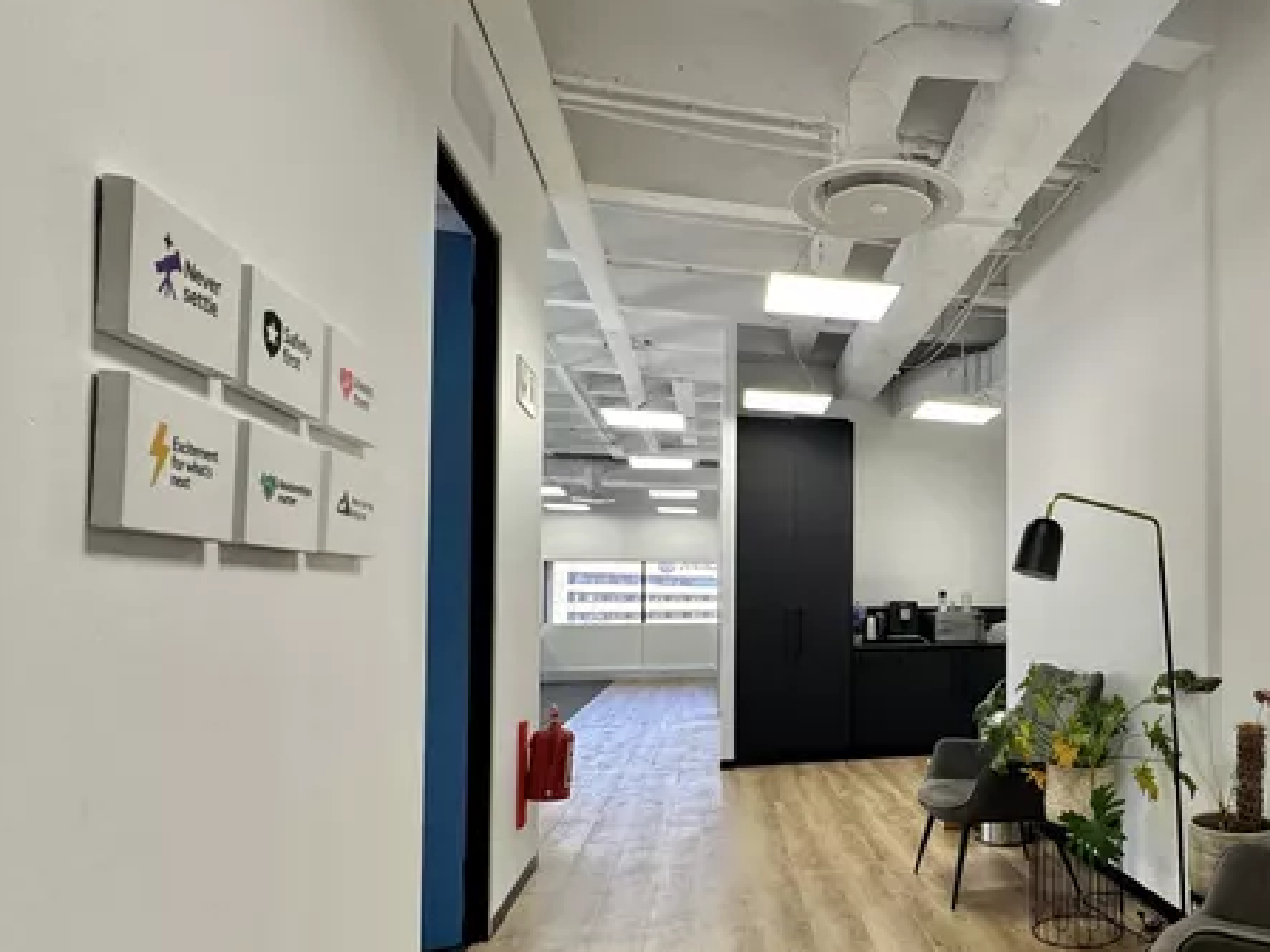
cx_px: 1023
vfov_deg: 54.4
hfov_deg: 63.2
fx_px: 917
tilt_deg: +1.2
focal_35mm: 25
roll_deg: -0.1
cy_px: 584
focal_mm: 2.22
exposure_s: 1/99
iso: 80
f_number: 2.2
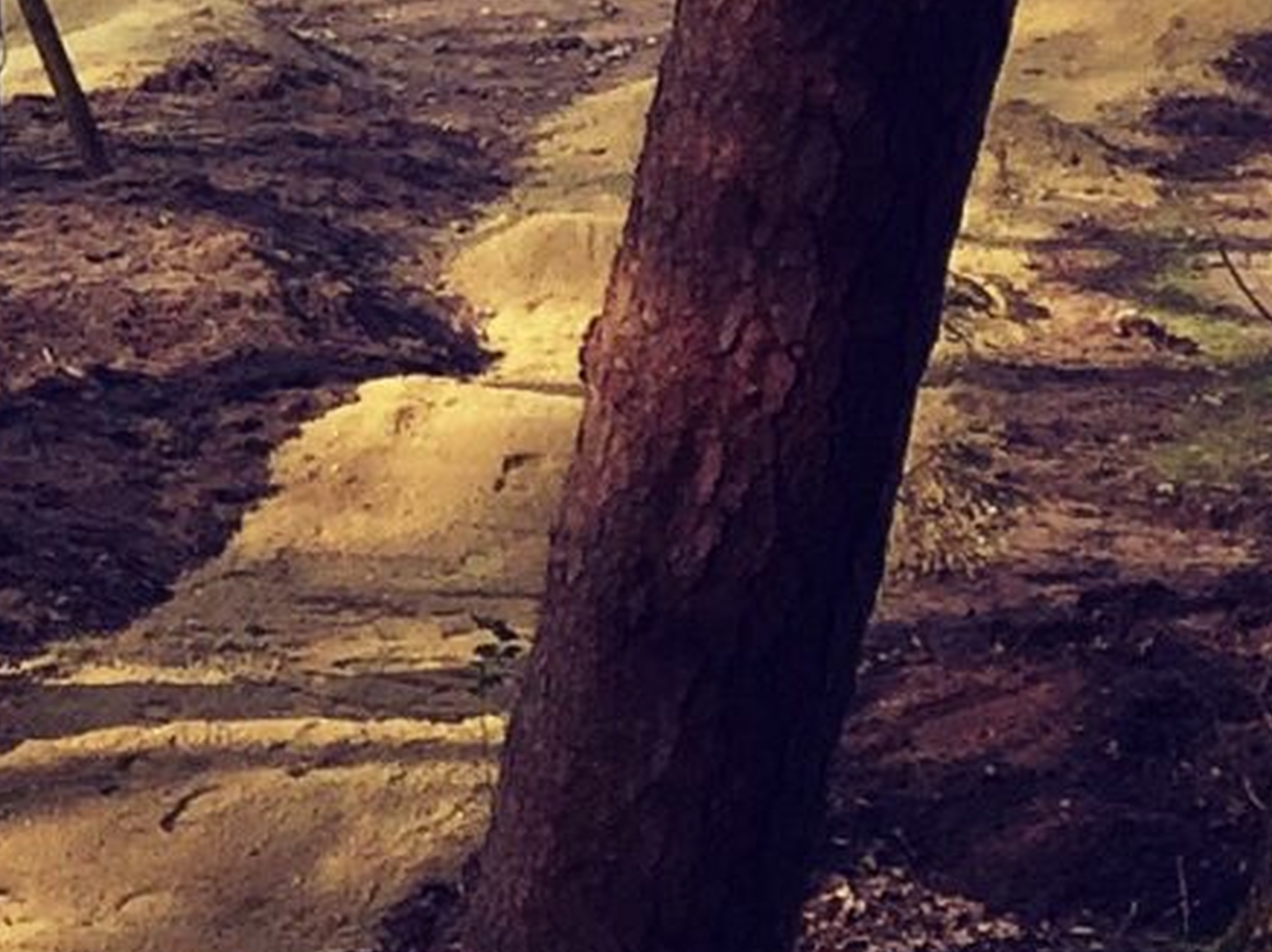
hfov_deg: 9.8
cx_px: -2084
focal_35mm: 170
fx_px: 6242
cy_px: 61
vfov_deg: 8.7
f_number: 2.2
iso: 32
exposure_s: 1/942
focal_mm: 4.15
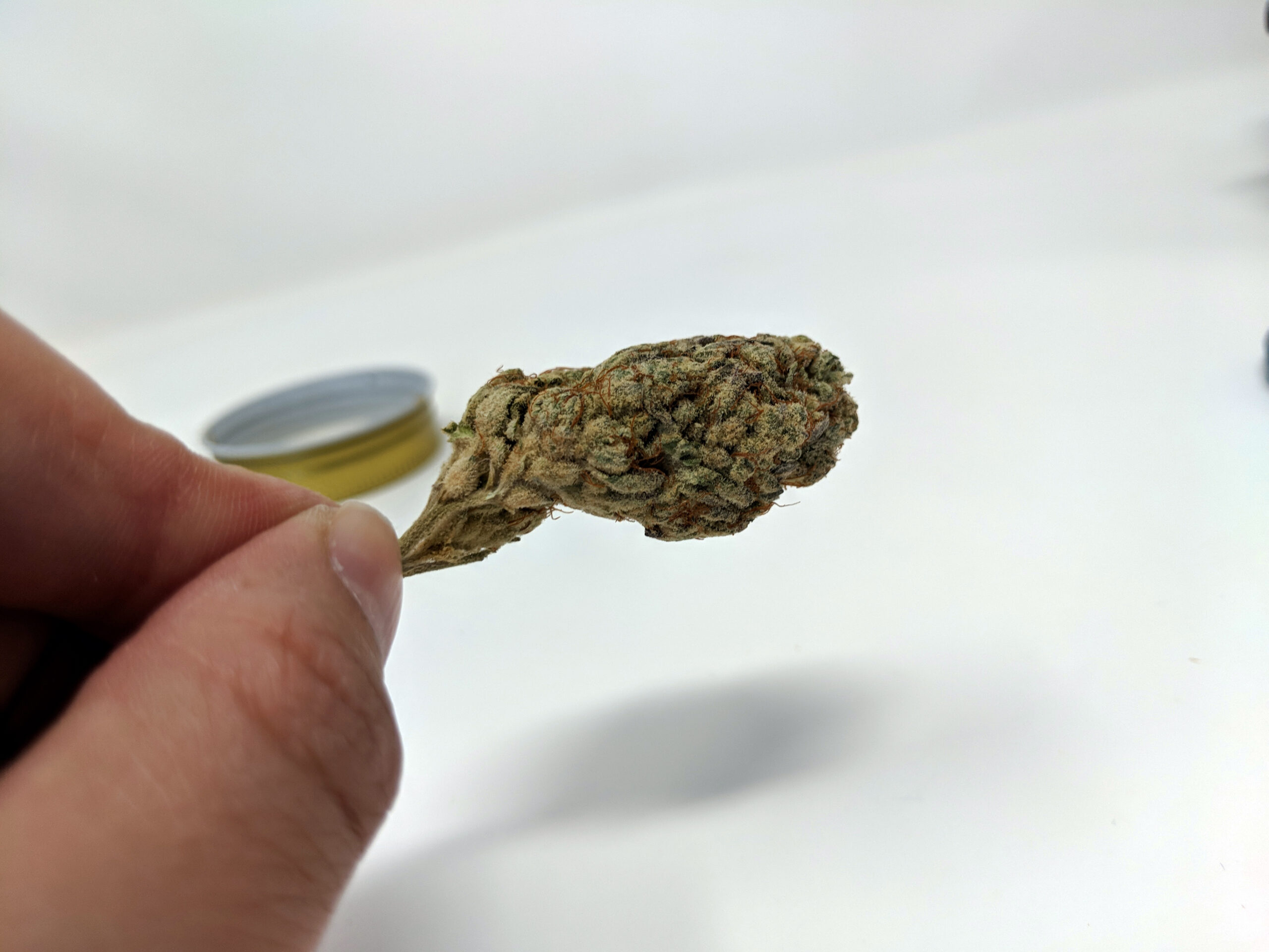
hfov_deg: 65.3
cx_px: 634
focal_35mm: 27
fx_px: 990
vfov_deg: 51.4
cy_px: 476
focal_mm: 4.44
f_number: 1.8
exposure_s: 1/171
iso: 50
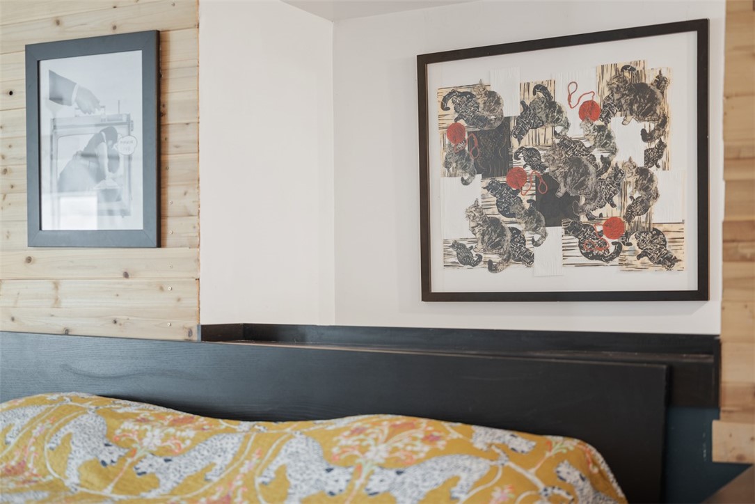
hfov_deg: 39.6
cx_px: 378
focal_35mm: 50
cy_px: 252
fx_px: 1049
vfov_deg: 27.0
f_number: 1.8
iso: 400
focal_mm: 50
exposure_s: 1/25
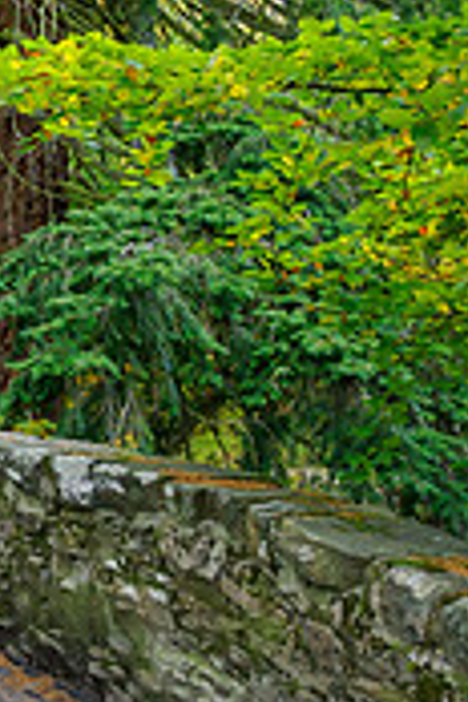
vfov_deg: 24.2
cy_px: 163
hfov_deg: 13.2
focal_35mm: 83
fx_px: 1618
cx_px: -581
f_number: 5.6
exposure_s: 1/5
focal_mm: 12
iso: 200
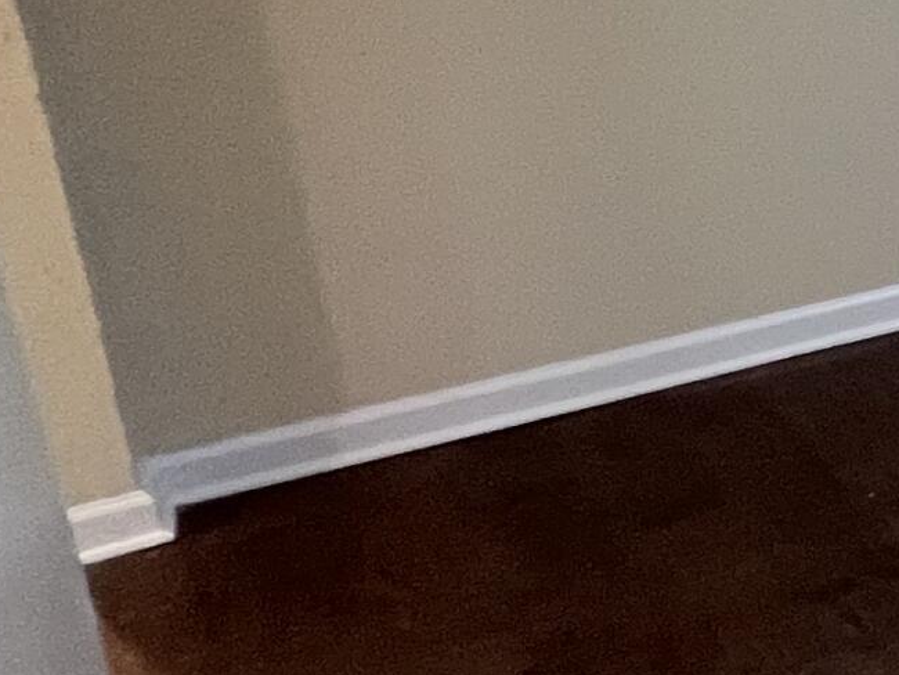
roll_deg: -0.2
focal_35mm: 60
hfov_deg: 16.9
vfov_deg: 23.5
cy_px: 24
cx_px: 1992
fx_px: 1559
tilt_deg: -11.7
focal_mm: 1.57
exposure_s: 1/59
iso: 400
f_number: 1.8
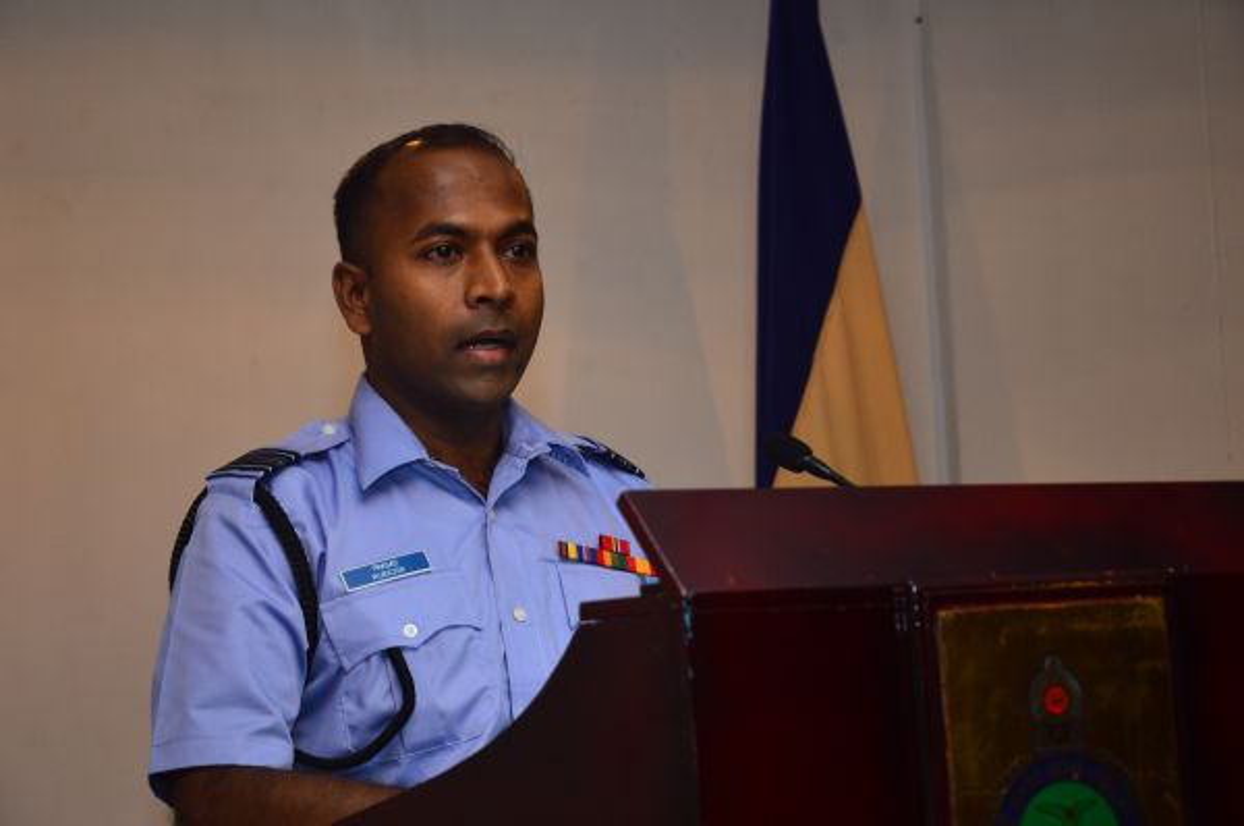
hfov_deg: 23.4
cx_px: 622
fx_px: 3001
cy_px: 413
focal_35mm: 87
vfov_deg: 15.7
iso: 400
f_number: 5
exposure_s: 1/60
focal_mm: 58
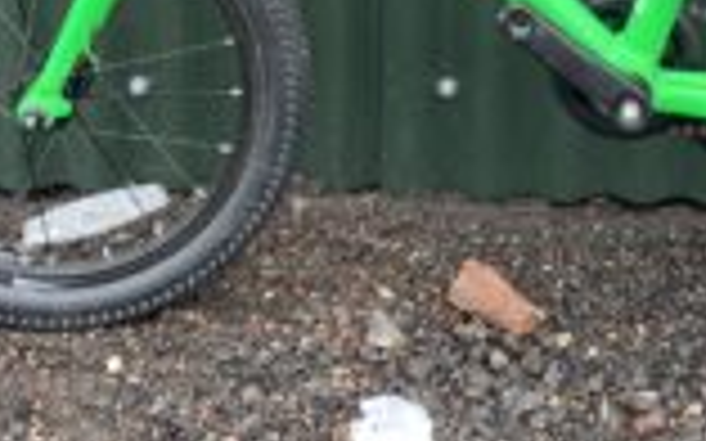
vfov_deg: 14.8
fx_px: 1616
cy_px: -153
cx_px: 531
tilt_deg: -15.6
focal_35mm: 84
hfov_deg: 24.4
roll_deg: -0.9
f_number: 1.6
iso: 40
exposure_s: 1/121
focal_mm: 4.2
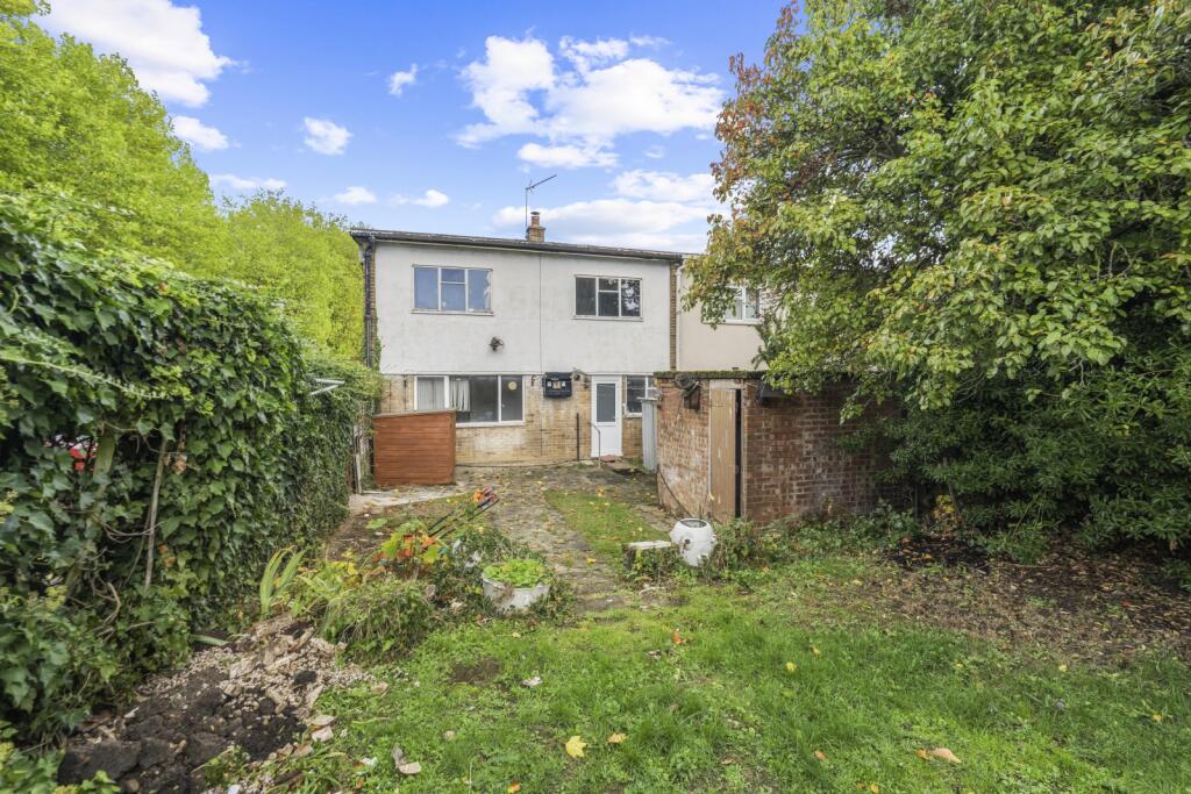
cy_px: 397
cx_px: 596
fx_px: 529
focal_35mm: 16
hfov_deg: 96.7
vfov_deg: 73.8
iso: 320
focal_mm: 16
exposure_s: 1/50
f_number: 7.1
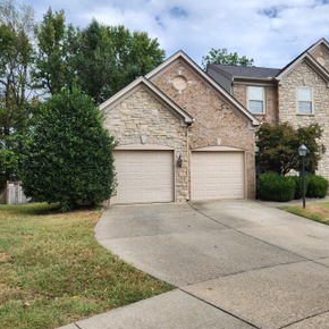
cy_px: 161
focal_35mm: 28
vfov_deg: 57.3
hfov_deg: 55.8
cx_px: 225
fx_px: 301
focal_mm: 5.4
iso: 20
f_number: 1.8
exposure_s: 1/1538
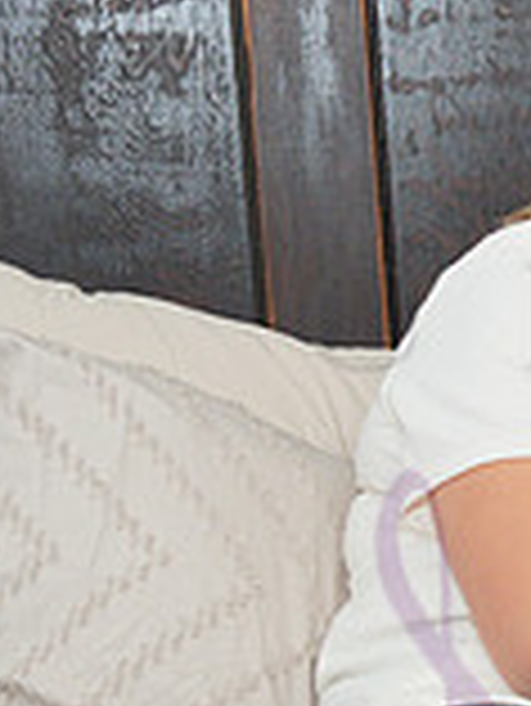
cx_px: 1134
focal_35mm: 123
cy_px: 537
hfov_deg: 10.8
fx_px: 2508
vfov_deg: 16.0
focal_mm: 34.5
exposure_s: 1/320
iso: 800
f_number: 4
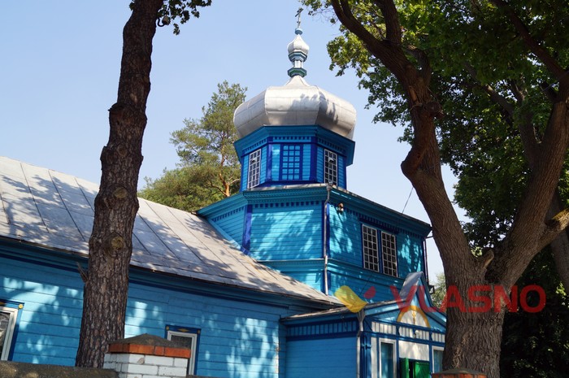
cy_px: 189
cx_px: 284
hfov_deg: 57.3
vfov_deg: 39.9
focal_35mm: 33
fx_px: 521
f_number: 9
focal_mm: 22
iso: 100
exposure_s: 1/125
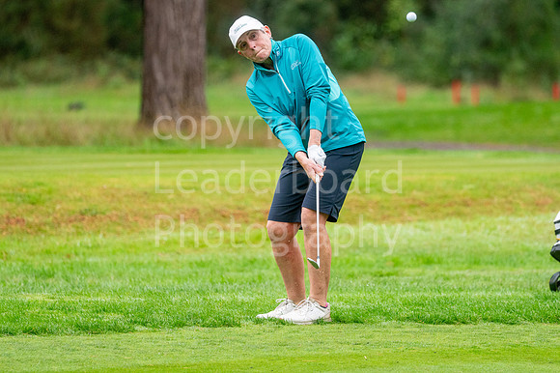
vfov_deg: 3.1
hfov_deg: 4.6
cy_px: 186
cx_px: 280
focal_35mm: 450
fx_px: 6996
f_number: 4
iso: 800
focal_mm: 300
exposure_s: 1/1250
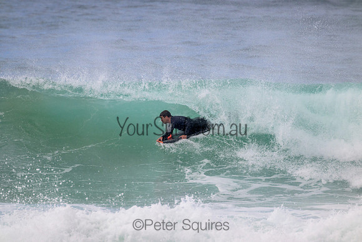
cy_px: 121
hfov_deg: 2.6
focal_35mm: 800
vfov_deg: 1.7
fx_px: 8046
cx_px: 181
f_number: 11
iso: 1000
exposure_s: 1/2000
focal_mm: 800
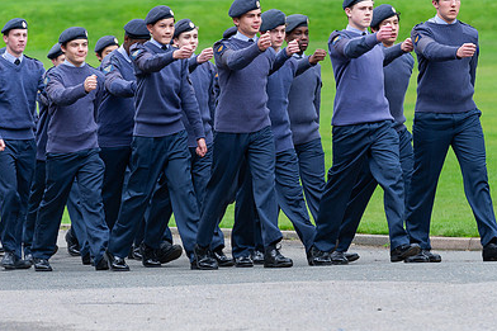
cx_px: 368
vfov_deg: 4.3
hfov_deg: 6.4
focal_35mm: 322
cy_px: 108
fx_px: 4443
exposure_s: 1/250
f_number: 5
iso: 220
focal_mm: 200
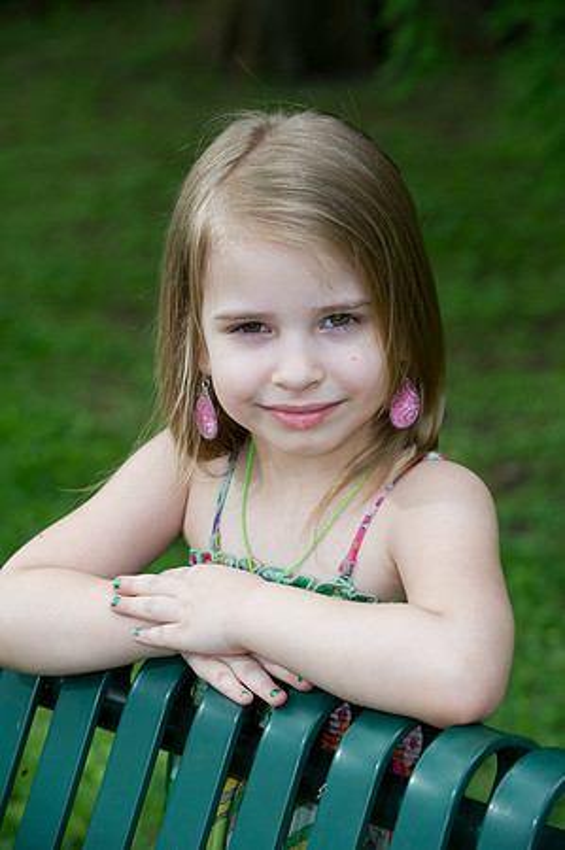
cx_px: 282
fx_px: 2737
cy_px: 425
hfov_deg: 11.8
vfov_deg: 17.7
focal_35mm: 116
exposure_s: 1/160
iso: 200
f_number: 5.6
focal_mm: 116
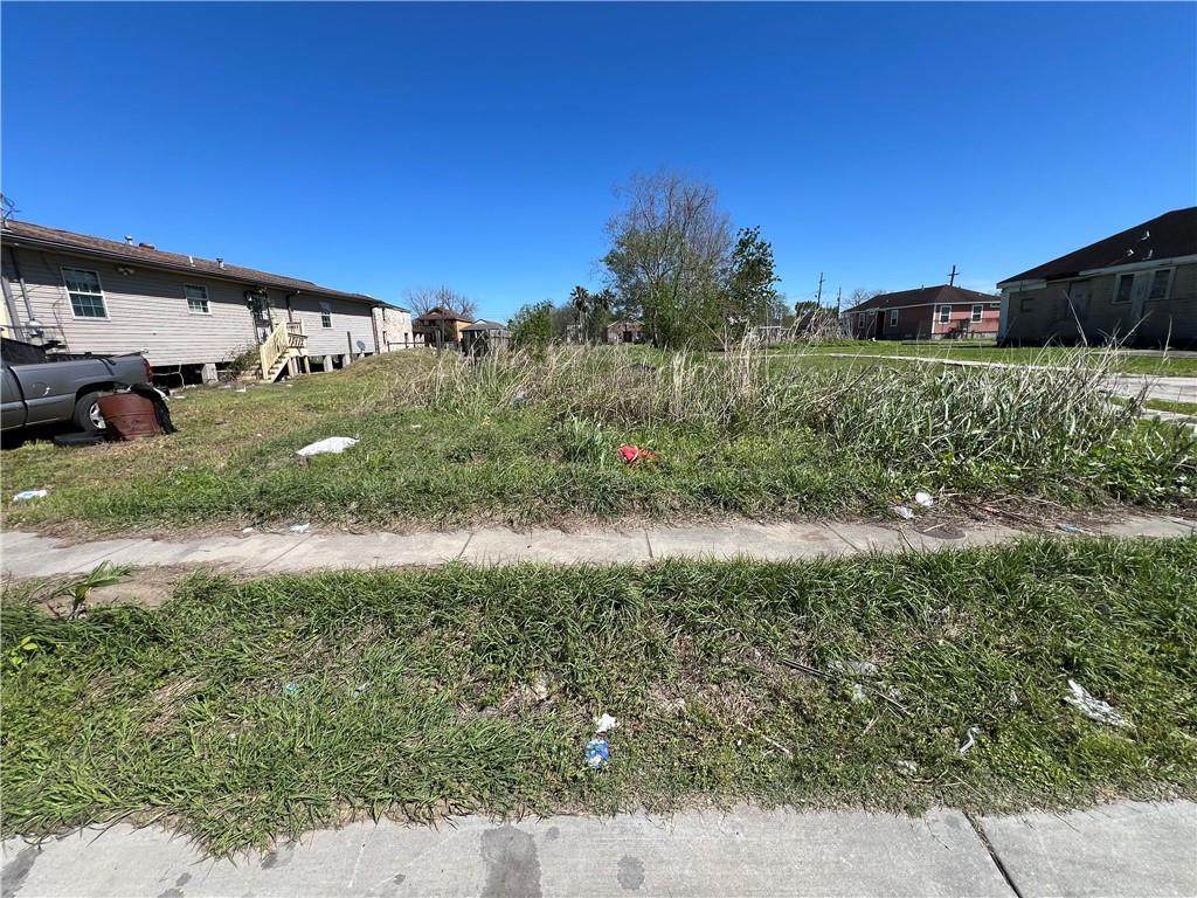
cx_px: 598
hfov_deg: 106.2
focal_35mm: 13
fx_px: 450
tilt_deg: -12.6
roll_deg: +1.5
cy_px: 449
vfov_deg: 89.9
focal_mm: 1.57
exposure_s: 1/1553
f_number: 1.8
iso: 32
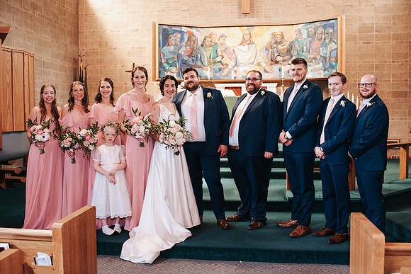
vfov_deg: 35.8
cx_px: 196
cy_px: 129
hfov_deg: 51.6
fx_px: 425
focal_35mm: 37
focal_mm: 35
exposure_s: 1/125
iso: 1000
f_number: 3.2
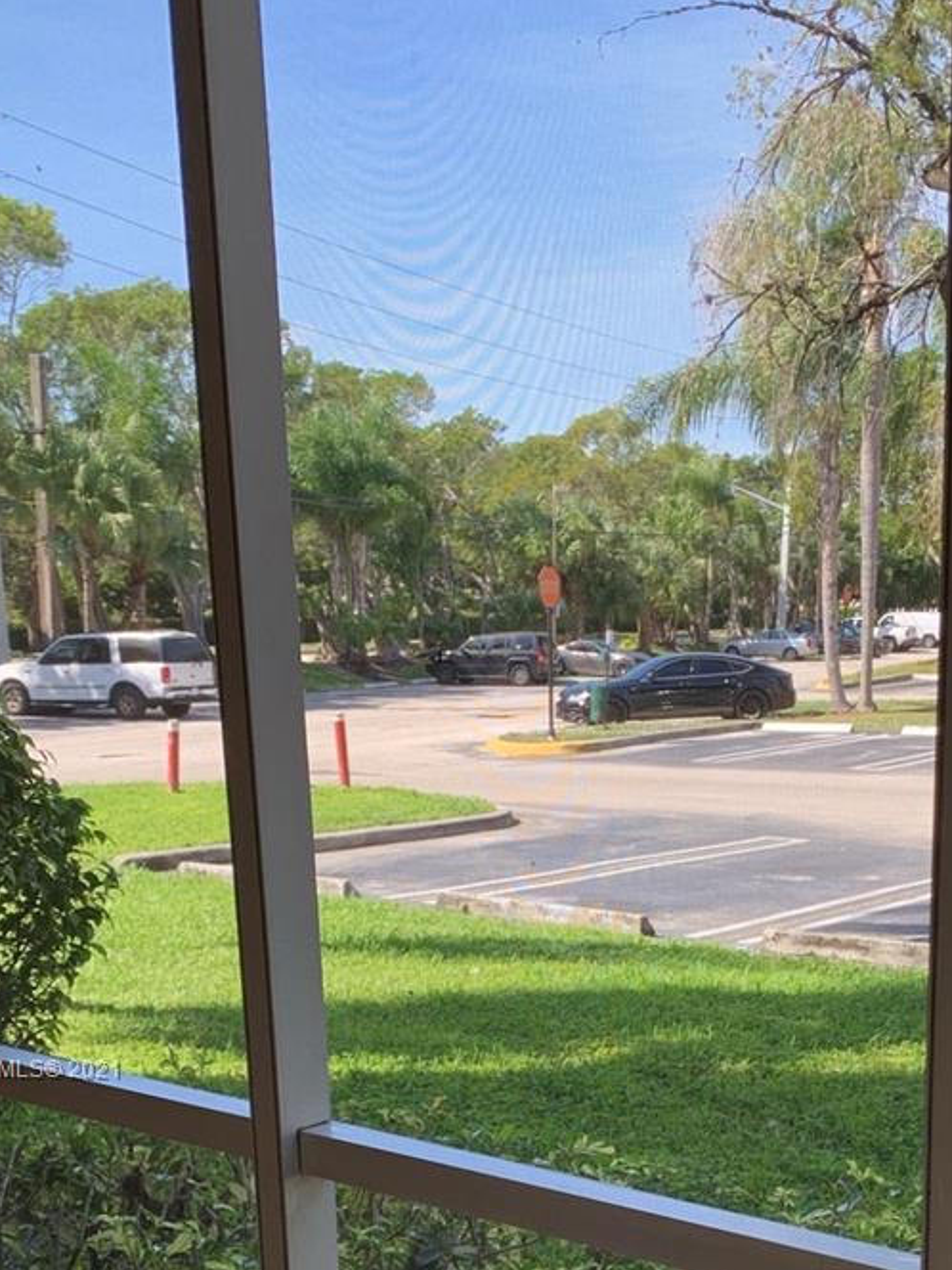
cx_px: 631
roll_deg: +0.5
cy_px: 1071
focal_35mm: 47
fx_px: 1723
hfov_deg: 30.7
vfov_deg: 38.4
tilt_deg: -14.3
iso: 25
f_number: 1.8
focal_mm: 4.25
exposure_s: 1/356
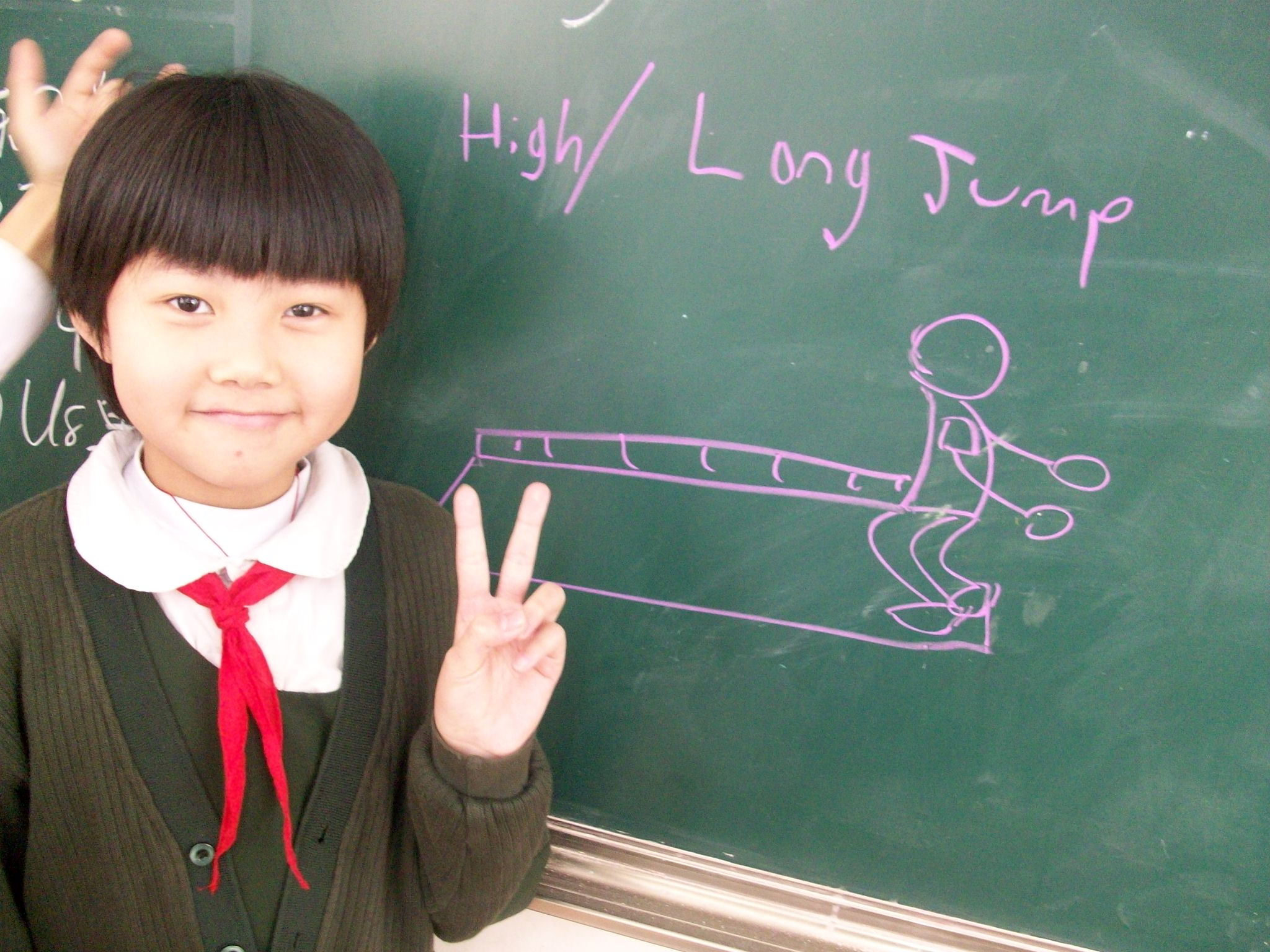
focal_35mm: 34
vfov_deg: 41.8
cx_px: 635
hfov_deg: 54.0
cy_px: 476
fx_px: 1247
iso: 241
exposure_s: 1/8
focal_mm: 5.7
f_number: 2.8
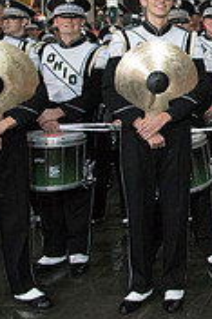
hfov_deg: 15.0
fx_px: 699
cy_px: 48
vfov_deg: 25.1
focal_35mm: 79
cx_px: 381
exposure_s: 1/2500
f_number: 4
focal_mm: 24
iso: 10000
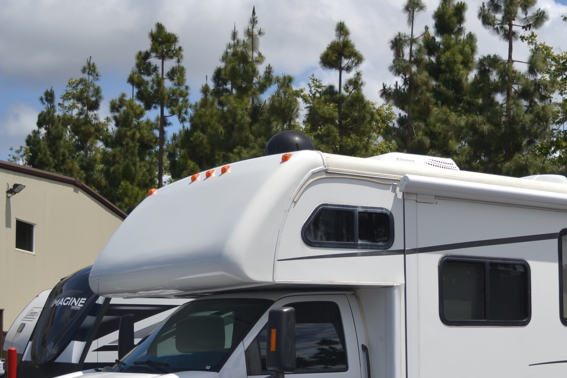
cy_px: 355
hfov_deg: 29.4
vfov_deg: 19.9
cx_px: 448
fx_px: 1055
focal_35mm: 67
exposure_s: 1/2000
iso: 100
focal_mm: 20
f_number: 3.8
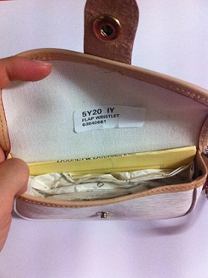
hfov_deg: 40.6
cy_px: 139
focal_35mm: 35
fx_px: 281
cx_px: 104
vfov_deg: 52.7
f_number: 2.8
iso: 500
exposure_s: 1/15
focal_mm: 3.85
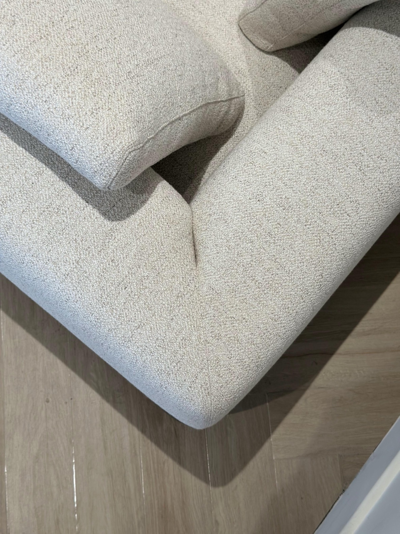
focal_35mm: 48
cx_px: 200
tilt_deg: -77.1
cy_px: 267
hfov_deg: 30.3
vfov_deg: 39.7
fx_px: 740
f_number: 1.78
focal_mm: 6.86
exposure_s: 1/124
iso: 64
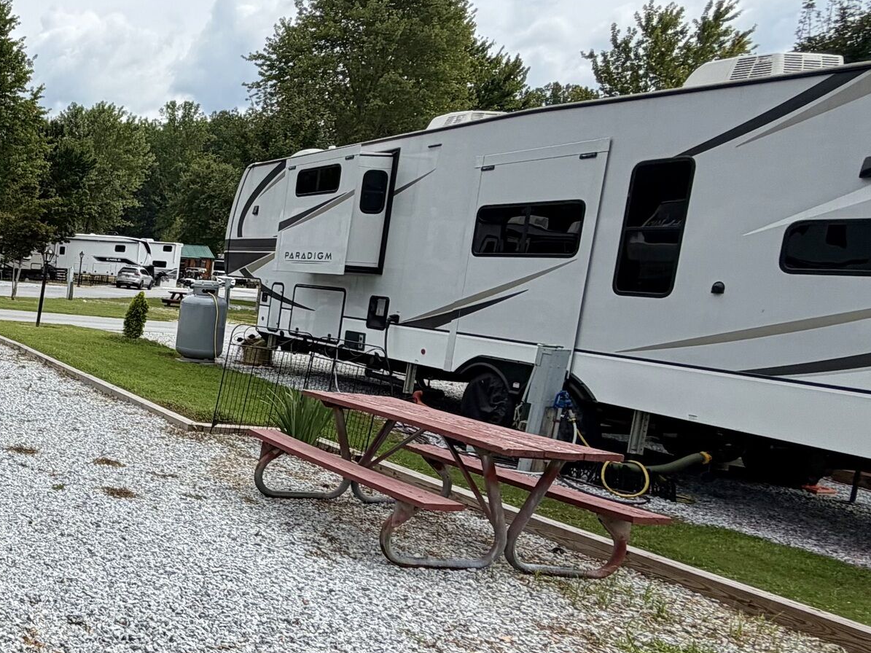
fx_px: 906
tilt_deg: -7.5
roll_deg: -3.3
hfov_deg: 39.0
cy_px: 357
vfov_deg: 39.6
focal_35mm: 36
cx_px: -151
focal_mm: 2.22
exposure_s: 1/1017
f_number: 2.2
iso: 20
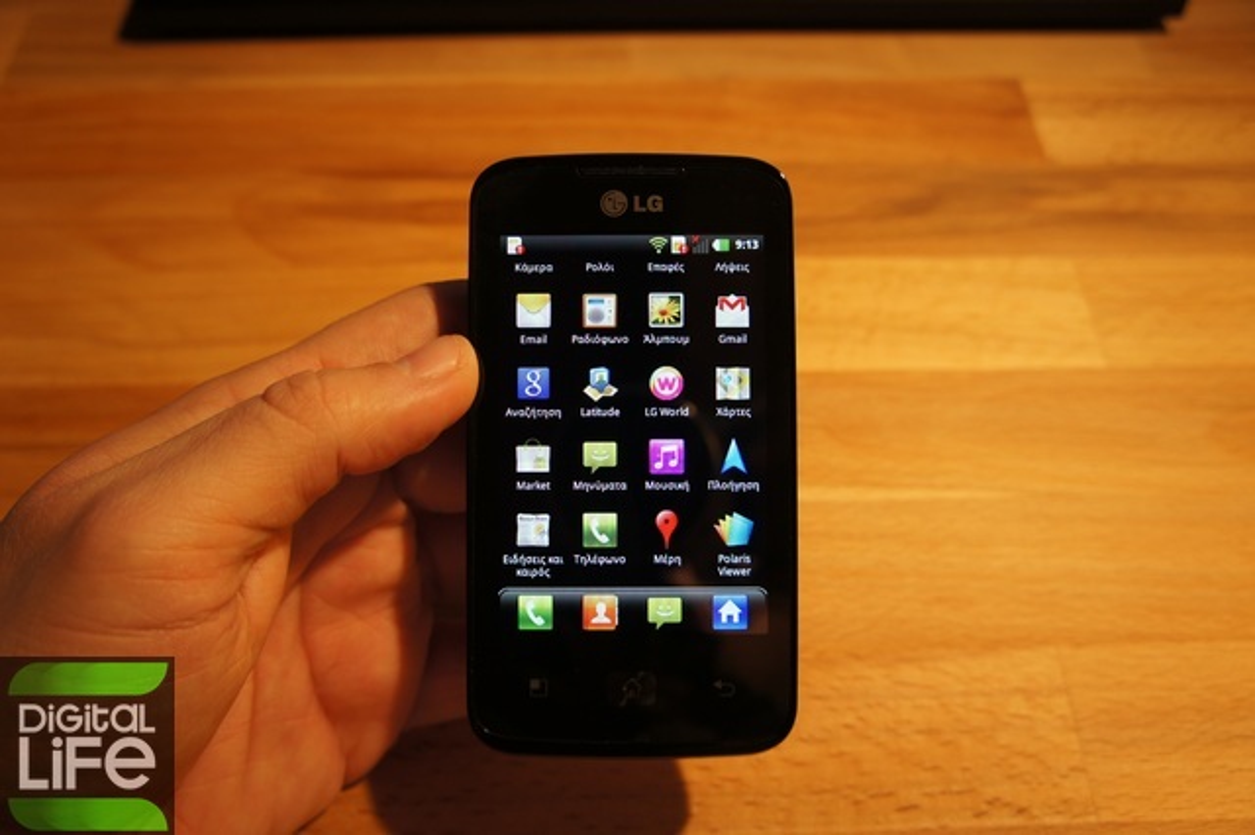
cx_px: 628
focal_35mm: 30
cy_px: 418
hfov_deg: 62.0
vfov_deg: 43.6
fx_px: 1045
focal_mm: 20
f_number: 4
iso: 200
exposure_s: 1/30
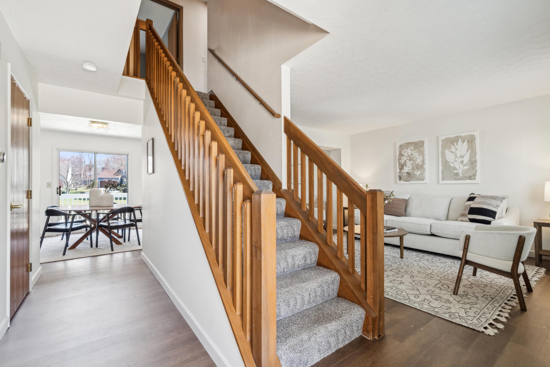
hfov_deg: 96.7
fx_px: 244
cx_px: 275
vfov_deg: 73.7
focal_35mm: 16
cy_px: 184
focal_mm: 16
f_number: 10
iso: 500
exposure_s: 1/6
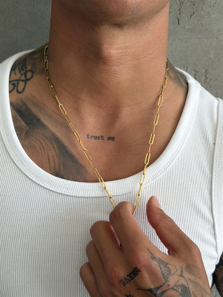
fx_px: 412
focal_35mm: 48
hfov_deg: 30.3
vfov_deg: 39.7
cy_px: 148
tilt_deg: -13.5
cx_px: 112
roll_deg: -1.2
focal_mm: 6.76
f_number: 1.78
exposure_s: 1/121
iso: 64
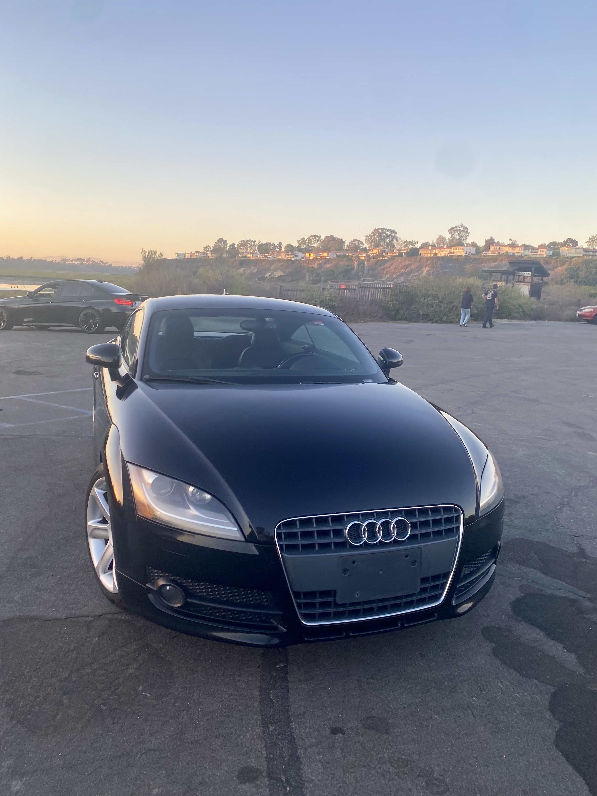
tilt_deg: -12.7
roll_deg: -5.1
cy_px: 398
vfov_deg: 67.3
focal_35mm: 26
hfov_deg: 53.1
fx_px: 598
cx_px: 298
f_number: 1.8
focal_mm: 4.25
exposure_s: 1/225
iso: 32
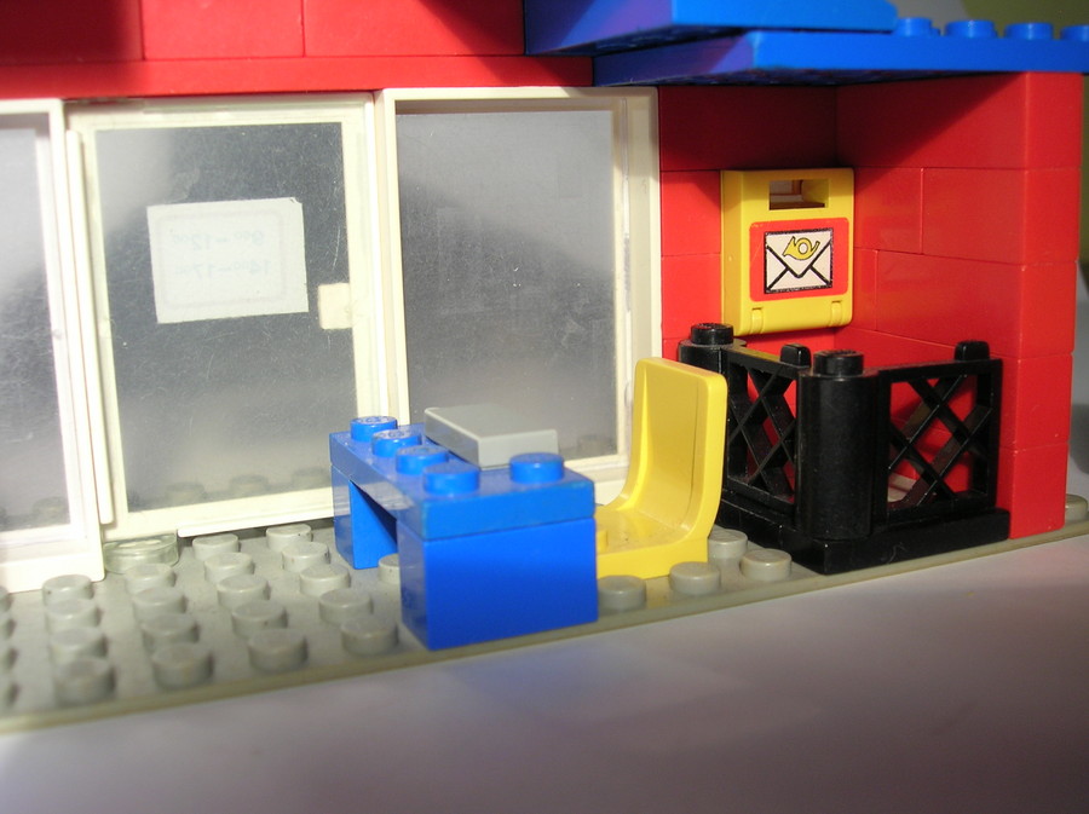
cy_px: 407
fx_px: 1194
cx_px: 544
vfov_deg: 37.7
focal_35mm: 38
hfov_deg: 49.0
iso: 50
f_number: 3
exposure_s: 1/11.1
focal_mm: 6.4
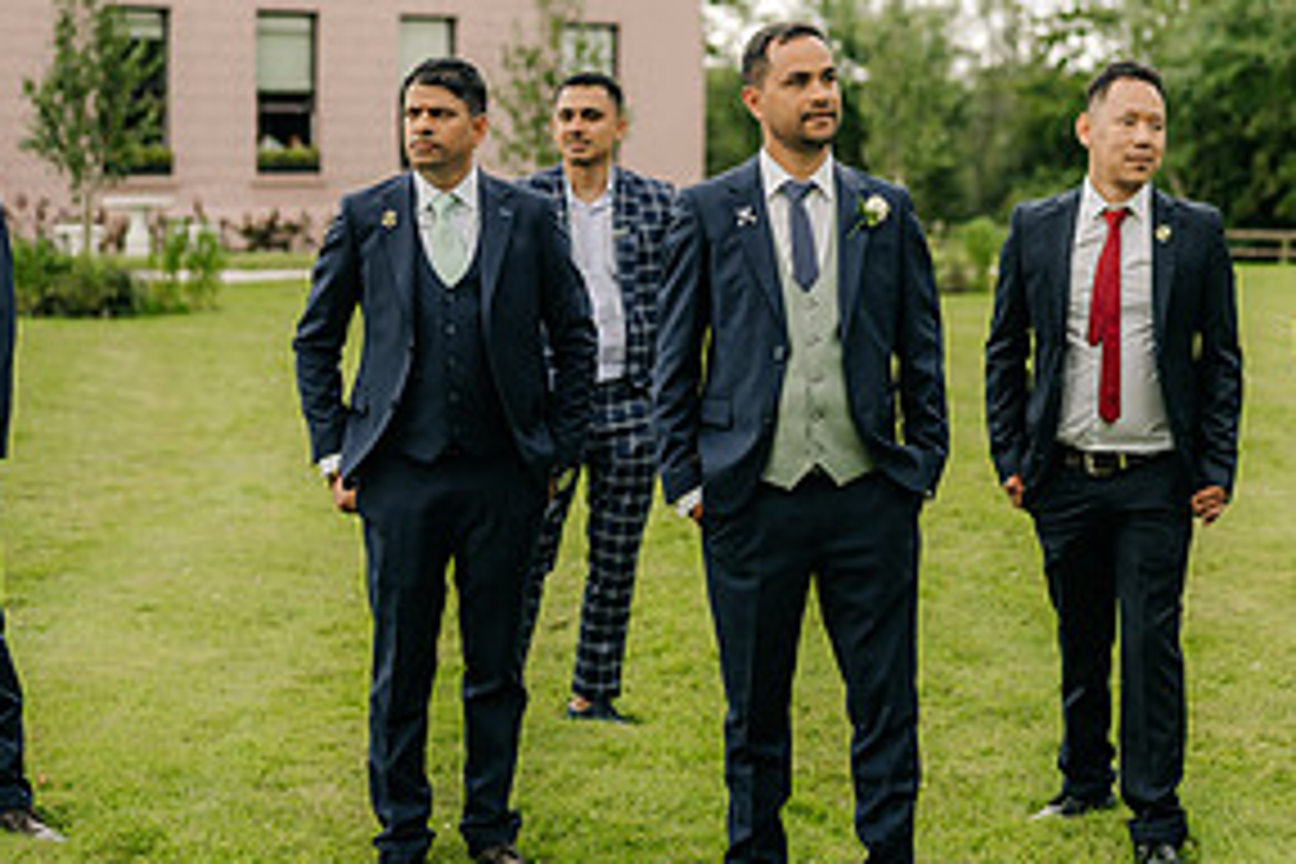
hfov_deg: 26.9
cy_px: 135
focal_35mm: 75
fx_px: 2700
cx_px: 846
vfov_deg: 18.0
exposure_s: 1/800
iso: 100
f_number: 1.4
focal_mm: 35
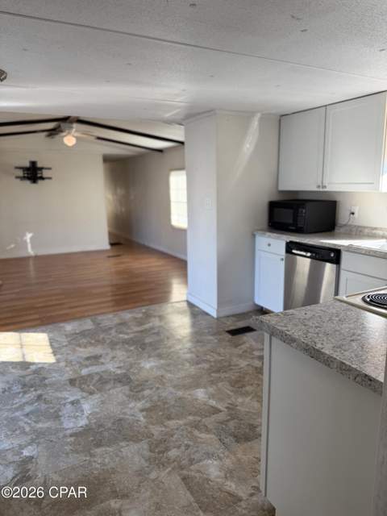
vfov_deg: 71.6
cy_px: 258
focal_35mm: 24
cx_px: 194
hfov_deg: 56.8
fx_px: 358
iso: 125
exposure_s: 1/235
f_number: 1.78
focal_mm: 6.76
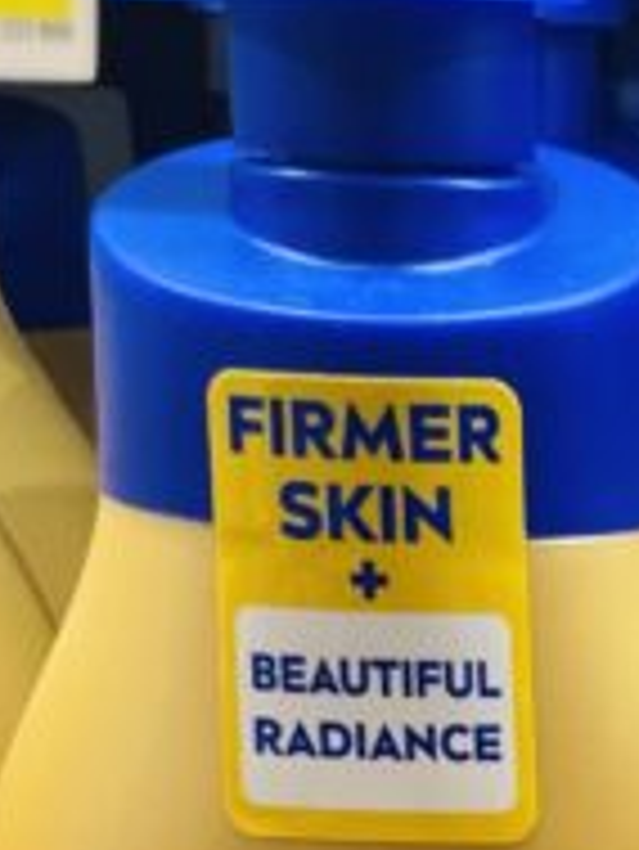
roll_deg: -0.8
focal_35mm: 141
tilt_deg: -23.9
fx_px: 3467
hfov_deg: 9.9
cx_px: 1170
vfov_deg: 12.5
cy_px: 1637
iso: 64
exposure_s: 1/121
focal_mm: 4.2
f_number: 1.6
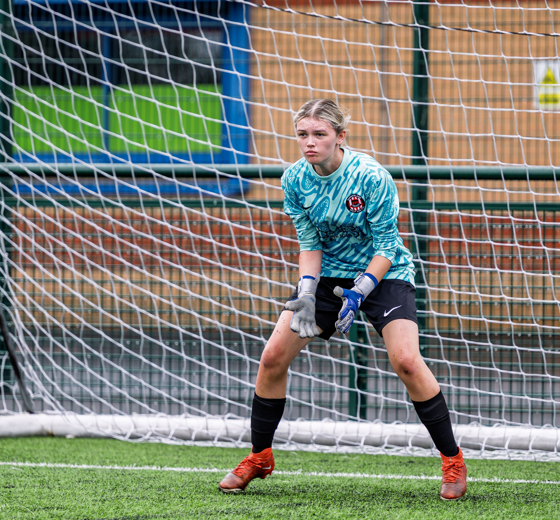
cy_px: 283
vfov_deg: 5.1
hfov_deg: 5.5
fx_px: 5829
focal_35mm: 330
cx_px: 329
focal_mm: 165
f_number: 2.8
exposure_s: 1/400
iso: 64
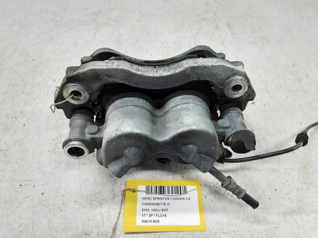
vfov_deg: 51.4
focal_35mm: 27
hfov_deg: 65.3
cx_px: 159
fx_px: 248
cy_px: 119
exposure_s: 1/50
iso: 160
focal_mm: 2.91
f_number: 1.9
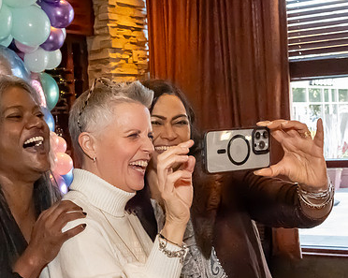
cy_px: 165
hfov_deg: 25.3
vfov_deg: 20.4
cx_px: 133
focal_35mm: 75
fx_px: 772
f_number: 7.1
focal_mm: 26
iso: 22800
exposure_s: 1/250
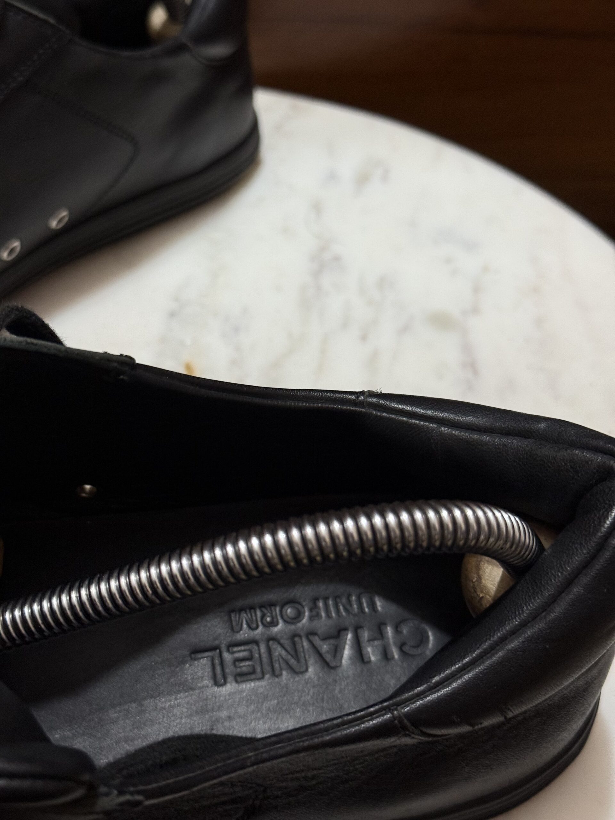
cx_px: 308
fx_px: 1137
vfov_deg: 39.7
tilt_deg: -43.6
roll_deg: -1.8
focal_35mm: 48
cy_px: 410
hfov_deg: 30.3
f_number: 1.78
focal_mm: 6.76
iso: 160
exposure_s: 1/50
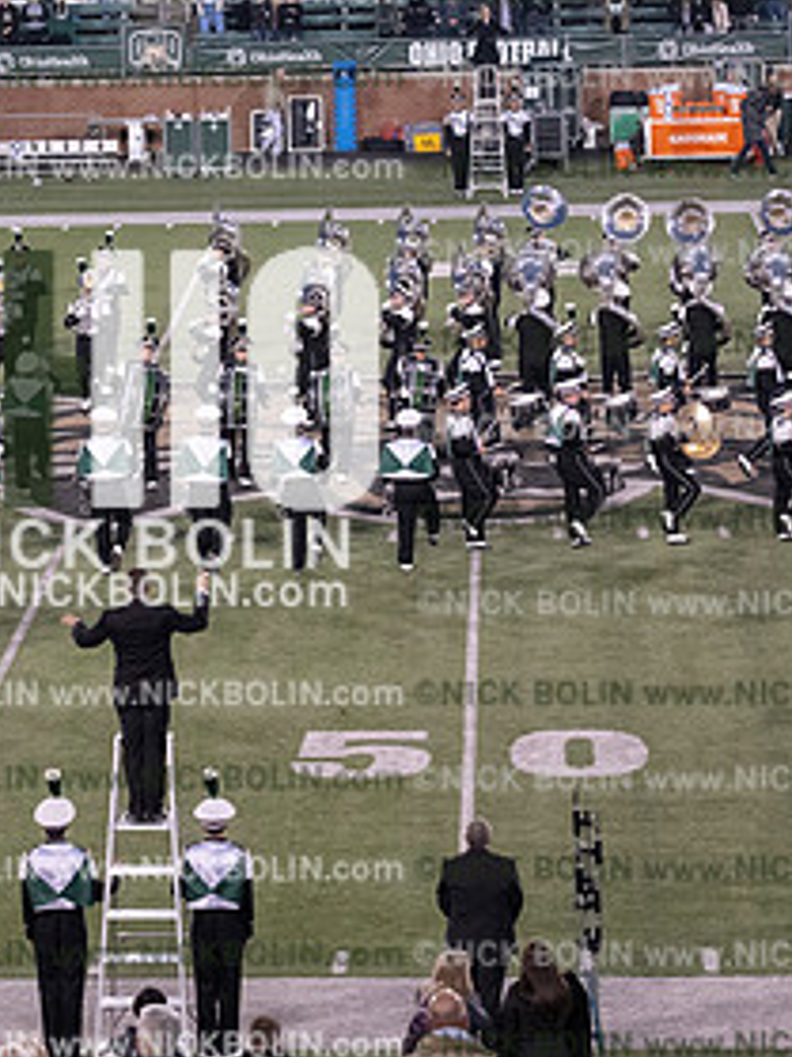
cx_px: 110
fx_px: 4885
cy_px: 430
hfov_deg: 9.2
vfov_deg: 12.3
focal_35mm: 160
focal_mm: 80
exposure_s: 1/1250
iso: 5000
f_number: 3.2
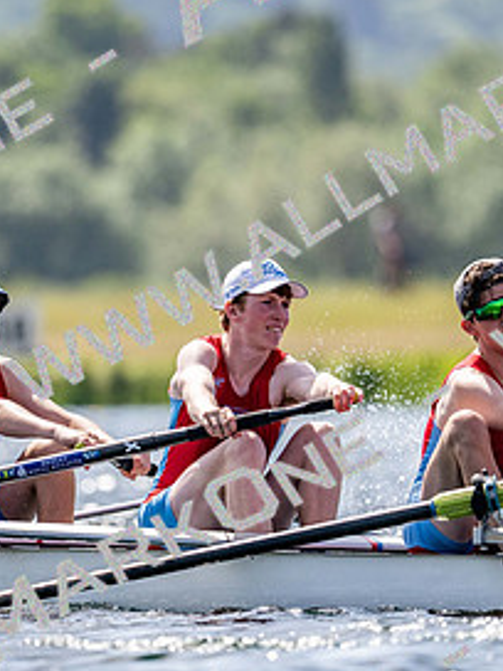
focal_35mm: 819
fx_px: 15868
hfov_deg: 1.8
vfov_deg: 2.4
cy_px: 408
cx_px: 311
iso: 220
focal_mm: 400
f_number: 4.5
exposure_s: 1/2500
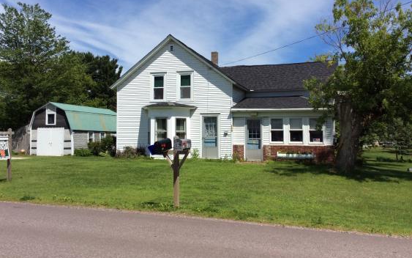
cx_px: 201
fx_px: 393
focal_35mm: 35
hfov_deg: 55.3
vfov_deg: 36.3
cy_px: 122
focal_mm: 3.3
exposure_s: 1/2119
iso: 32
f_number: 2.4
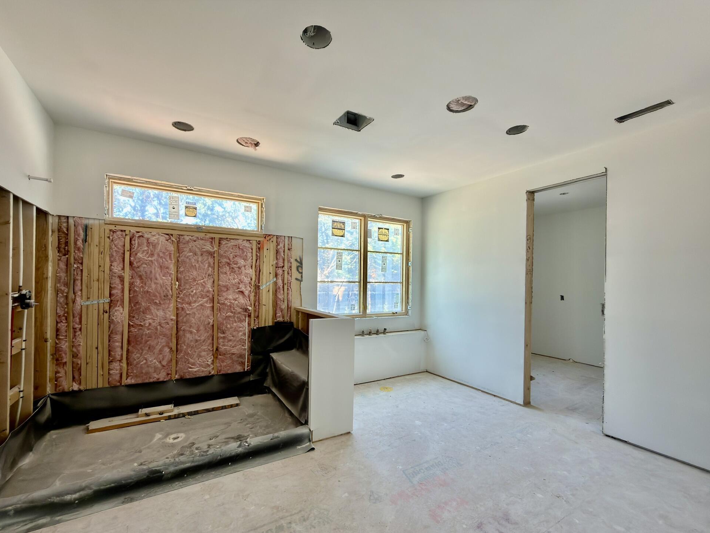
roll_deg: -0.2
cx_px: 344
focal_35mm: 15
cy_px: 285
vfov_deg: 81.6
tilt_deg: -0.1
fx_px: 308
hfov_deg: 98.1
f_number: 2.2
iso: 64
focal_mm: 2.22
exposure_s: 1/40
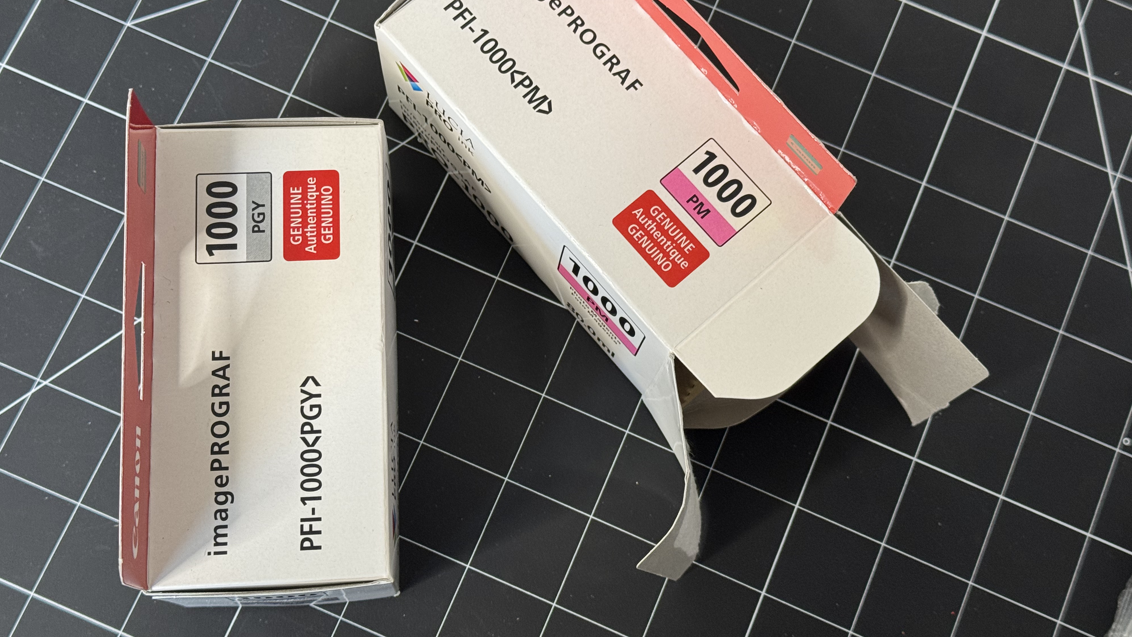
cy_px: 271
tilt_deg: -75.6
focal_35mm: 53
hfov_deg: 39.2
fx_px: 1591
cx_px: 569
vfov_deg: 22.6
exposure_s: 1/60
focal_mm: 6.76
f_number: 1.78
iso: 100
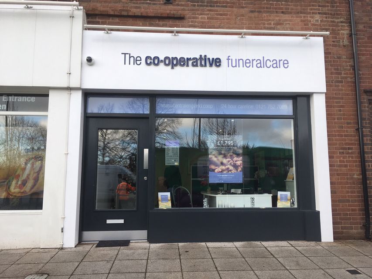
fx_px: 312
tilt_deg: +6.8
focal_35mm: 29
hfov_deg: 61.7
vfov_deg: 48.2
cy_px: 140
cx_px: 186
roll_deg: +0.5
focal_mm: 4.15
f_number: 2.2
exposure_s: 1/207
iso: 25
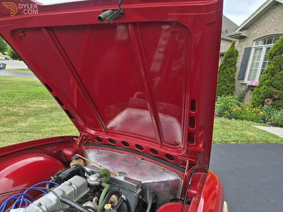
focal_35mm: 23
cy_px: 106
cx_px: 142
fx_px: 188
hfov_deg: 73.9
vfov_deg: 58.9
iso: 80
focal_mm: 5.4
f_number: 1.8
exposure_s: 1/964
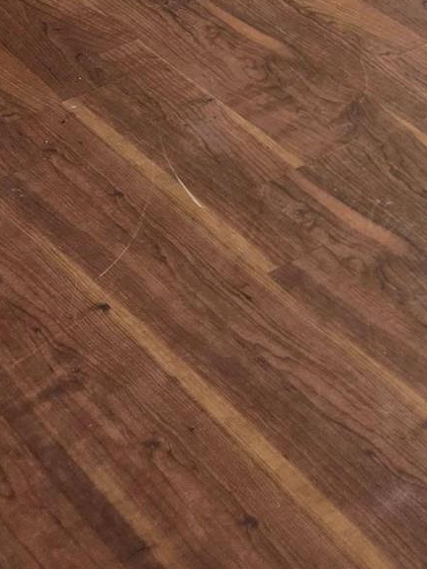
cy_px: -529
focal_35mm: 92
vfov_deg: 16.7
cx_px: 580
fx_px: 1513
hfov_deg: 15.2
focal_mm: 6.3
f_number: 1.7
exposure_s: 1/120
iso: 100
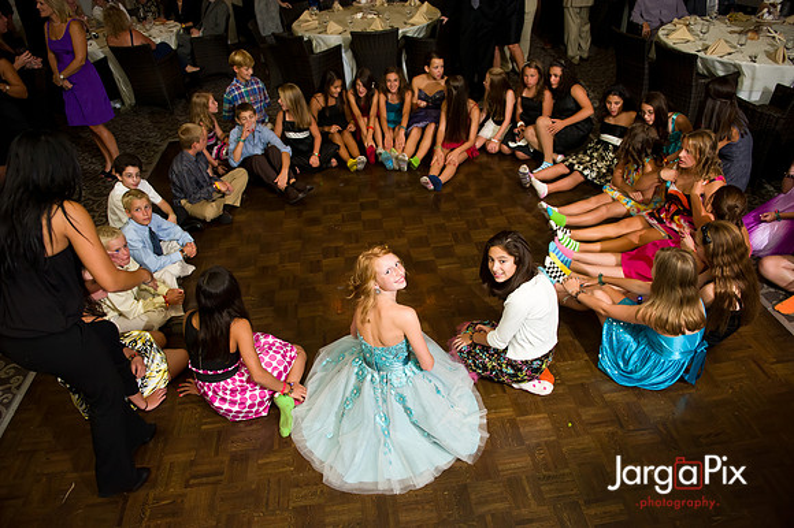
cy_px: 264
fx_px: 529
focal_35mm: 24
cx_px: 397
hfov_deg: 73.8
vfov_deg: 53.1
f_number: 3.2
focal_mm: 24
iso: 1600
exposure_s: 1/125
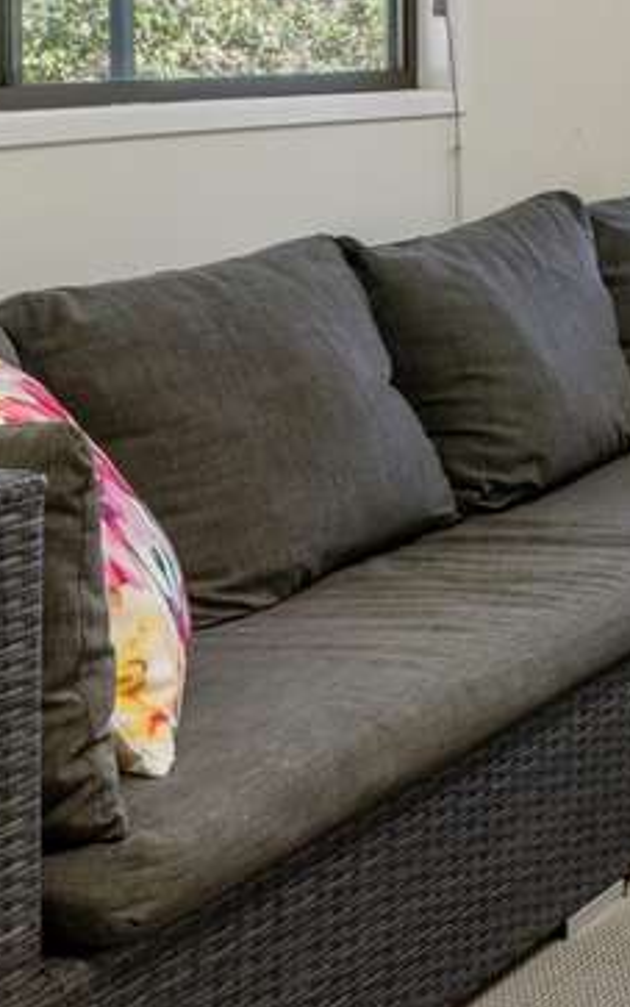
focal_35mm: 70
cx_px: 1243
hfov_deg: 15.2
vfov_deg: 28.2
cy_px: 85
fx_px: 1922
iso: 100
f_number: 8
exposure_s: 1/2.5
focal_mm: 13
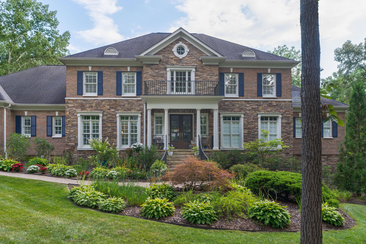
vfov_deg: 53.1
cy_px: 122
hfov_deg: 73.7
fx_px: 244
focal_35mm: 24
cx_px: 183
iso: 320
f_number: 7.1
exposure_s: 1/40
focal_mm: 24
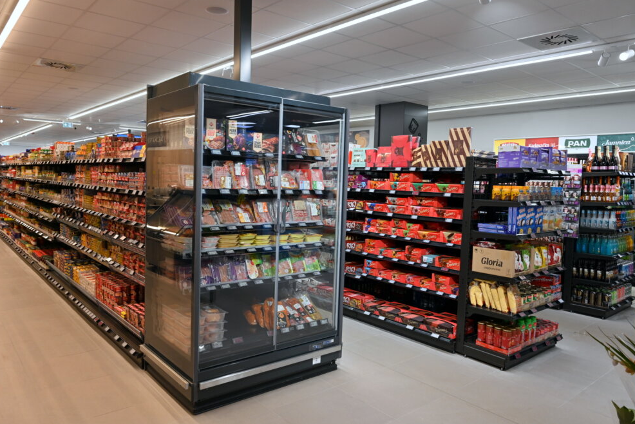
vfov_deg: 48.0
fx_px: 476
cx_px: 312
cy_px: 205
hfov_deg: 67.4
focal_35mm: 27
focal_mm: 26
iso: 400
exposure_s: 1/80
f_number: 7.1
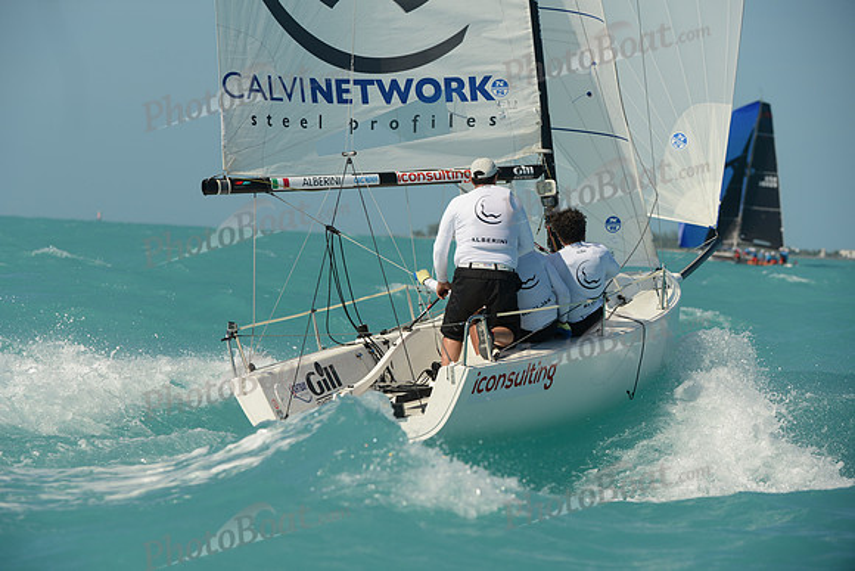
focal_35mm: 200
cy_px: 286
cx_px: 428
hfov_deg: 10.3
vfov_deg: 6.9
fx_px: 4751
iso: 200
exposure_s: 1/1250
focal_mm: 200
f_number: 6.3
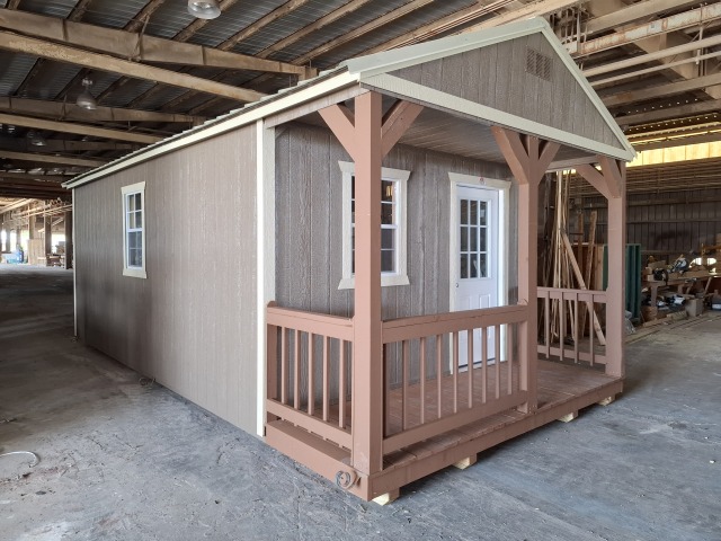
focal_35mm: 23
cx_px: 360
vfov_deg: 58.9
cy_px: 270
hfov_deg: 73.9
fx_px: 479
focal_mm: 5.54
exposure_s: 1/100
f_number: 1.8
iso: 320
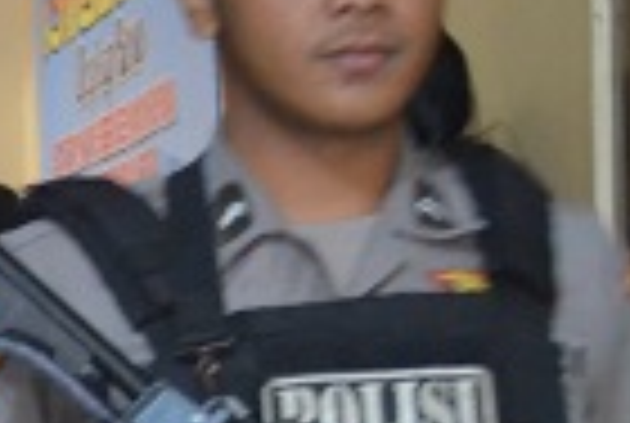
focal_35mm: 224
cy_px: 520
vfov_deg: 6.1
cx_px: -860
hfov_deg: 8.4
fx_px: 3928
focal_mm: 30
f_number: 4.2
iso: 3200
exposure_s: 1/30
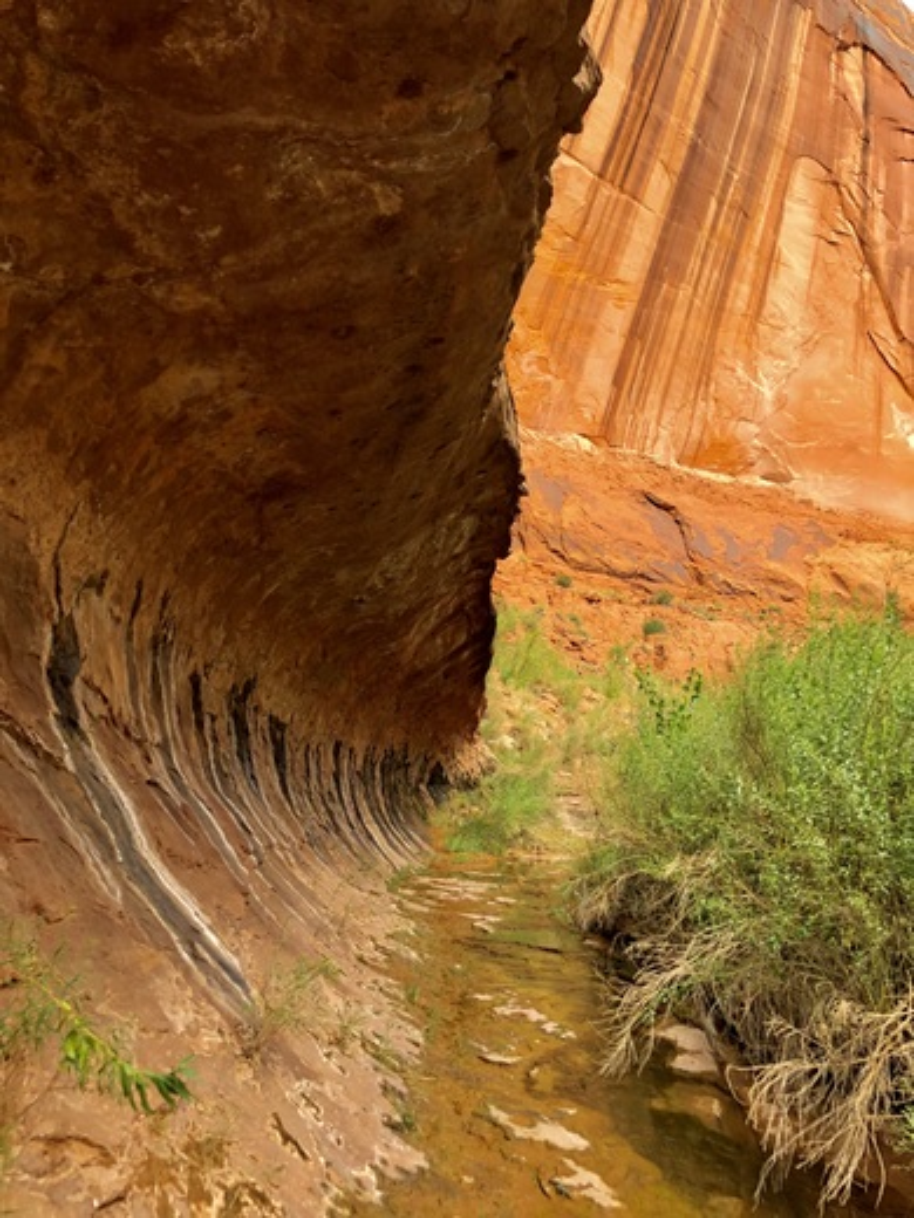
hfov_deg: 49.7
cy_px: 609
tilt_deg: +15.9
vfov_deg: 63.4
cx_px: 457
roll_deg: -0.2
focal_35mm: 28
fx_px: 986
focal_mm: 3.99
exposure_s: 1/960
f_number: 1.8
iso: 20
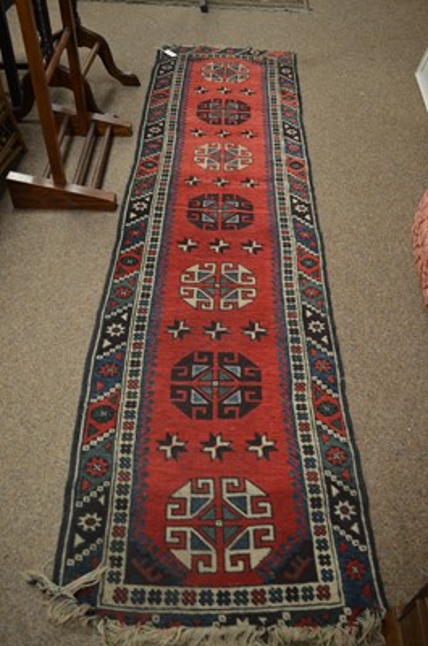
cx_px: 214
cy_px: 323
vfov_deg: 57.3
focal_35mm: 33
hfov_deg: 39.8
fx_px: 591
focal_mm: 22
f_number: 3.8
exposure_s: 1/15
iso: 450
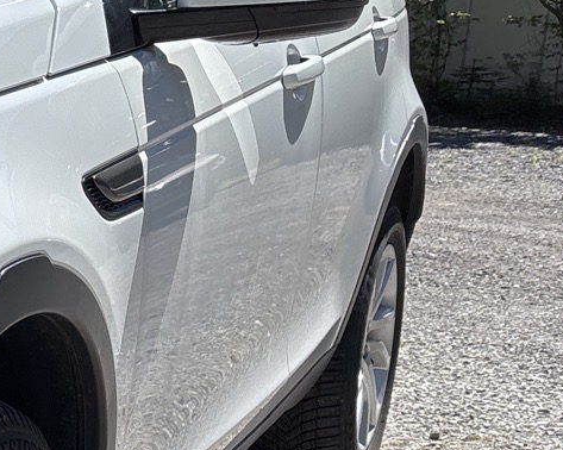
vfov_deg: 14.7
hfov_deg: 15.5
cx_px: -506
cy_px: 436
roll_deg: -1.4
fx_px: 1716
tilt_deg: -13.0
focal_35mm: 103
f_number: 1.6
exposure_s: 1/2778
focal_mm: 5.96
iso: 50
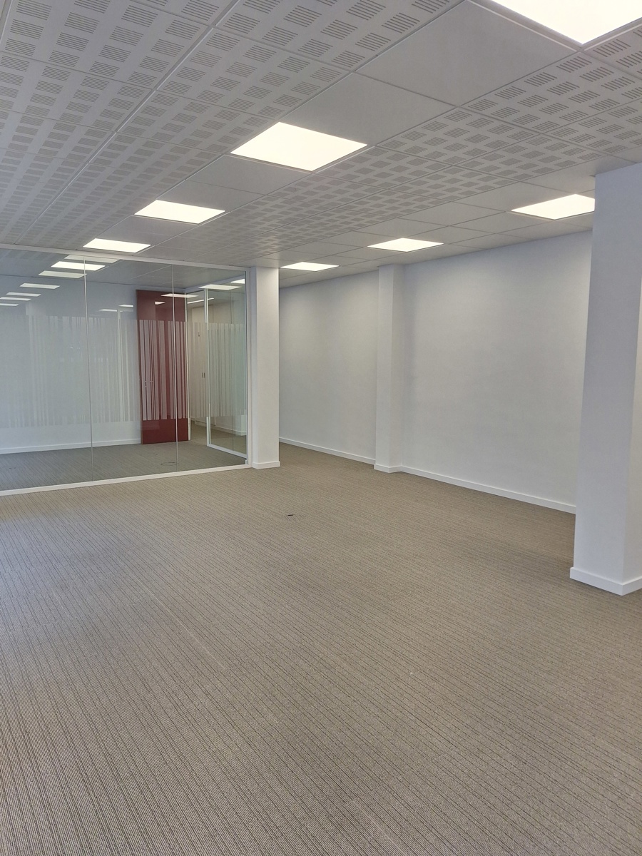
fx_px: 569
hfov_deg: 58.9
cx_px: 321
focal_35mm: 23
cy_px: 428
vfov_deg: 73.9
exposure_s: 1/139
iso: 40
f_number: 1.8
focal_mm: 5.54
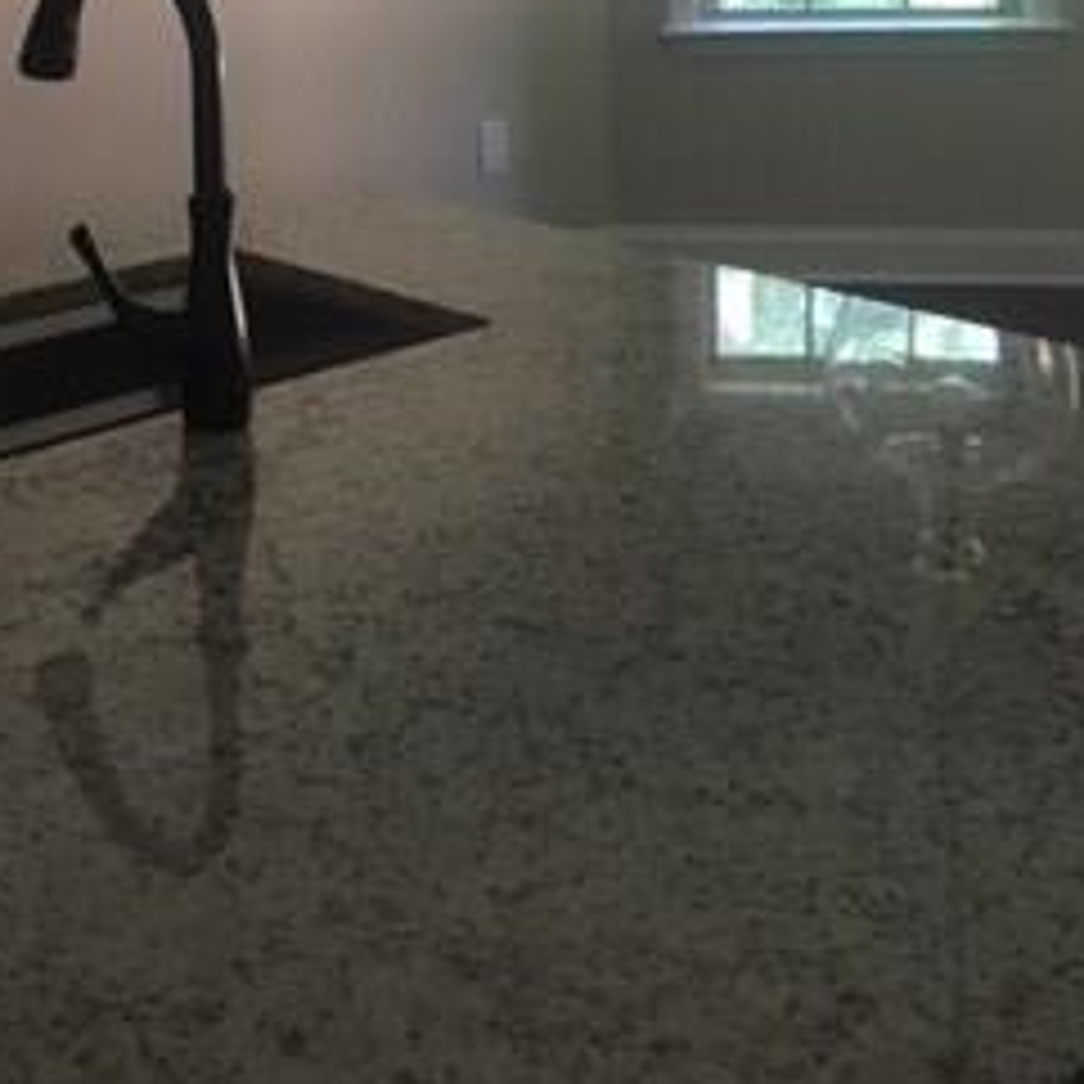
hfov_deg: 24.9
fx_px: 2409
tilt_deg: -0.8
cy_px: -238
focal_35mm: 68
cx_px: 189
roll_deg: +2.2
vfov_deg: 23.1
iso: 160
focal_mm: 4.15
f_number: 2.2
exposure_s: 1/30
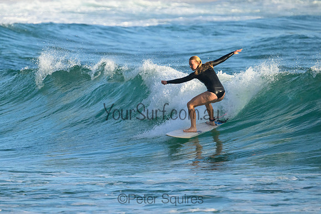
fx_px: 6594
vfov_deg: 1.9
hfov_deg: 2.8
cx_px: 133
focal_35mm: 739
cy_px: 107
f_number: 11
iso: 2500
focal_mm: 630
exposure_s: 1/2000
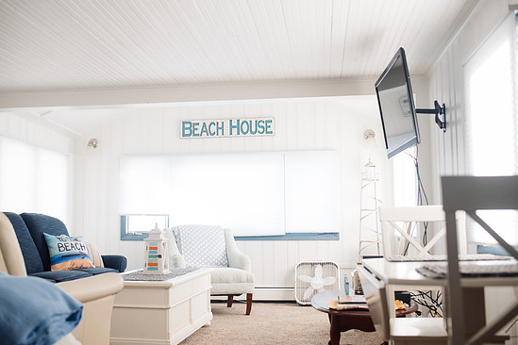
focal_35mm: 37
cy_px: 175
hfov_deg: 51.9
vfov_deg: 35.9
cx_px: 258
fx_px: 532
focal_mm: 35
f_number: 2.8
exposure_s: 1/500
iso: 1000
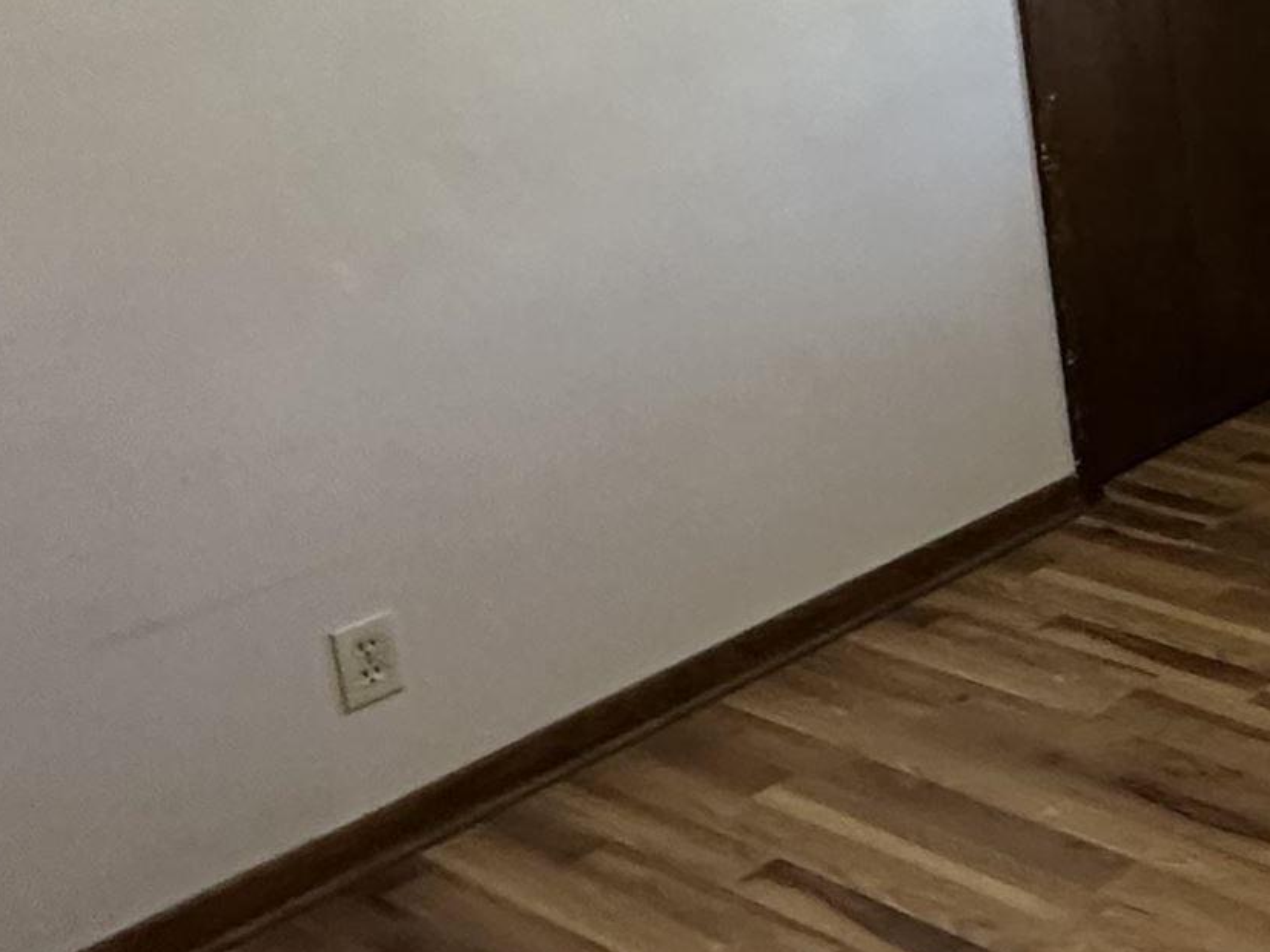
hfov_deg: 27.2
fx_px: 1908
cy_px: 12
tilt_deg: -10.2
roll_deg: +1.9
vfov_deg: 26.6
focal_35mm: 52
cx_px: 1847
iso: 500
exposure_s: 1/60
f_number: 2.2
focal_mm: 2.22
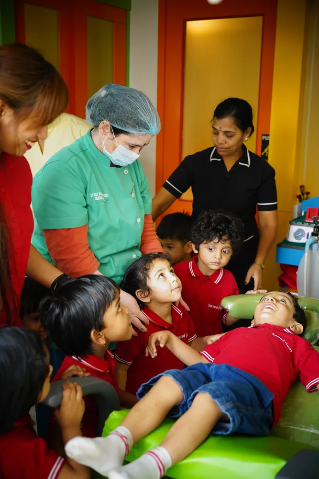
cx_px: 160
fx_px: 531
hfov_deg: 33.4
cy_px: 240
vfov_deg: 48.5
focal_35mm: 40
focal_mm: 40
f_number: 4
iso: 1250
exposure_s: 1/100
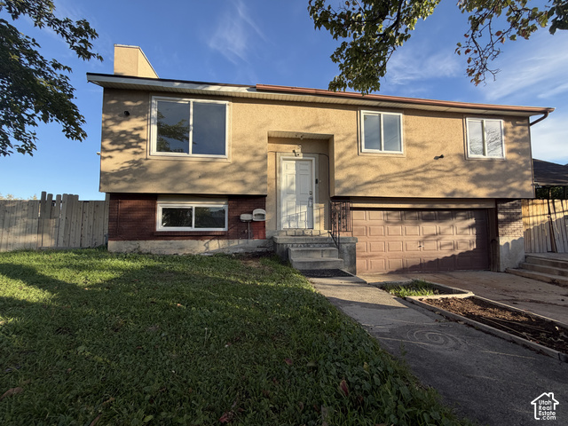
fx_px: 230
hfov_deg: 102.1
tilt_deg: +7.4
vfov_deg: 85.7
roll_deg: +0.8
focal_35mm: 14
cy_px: 213
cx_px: 284
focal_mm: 2.22
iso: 40
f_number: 2.2
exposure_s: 1/502
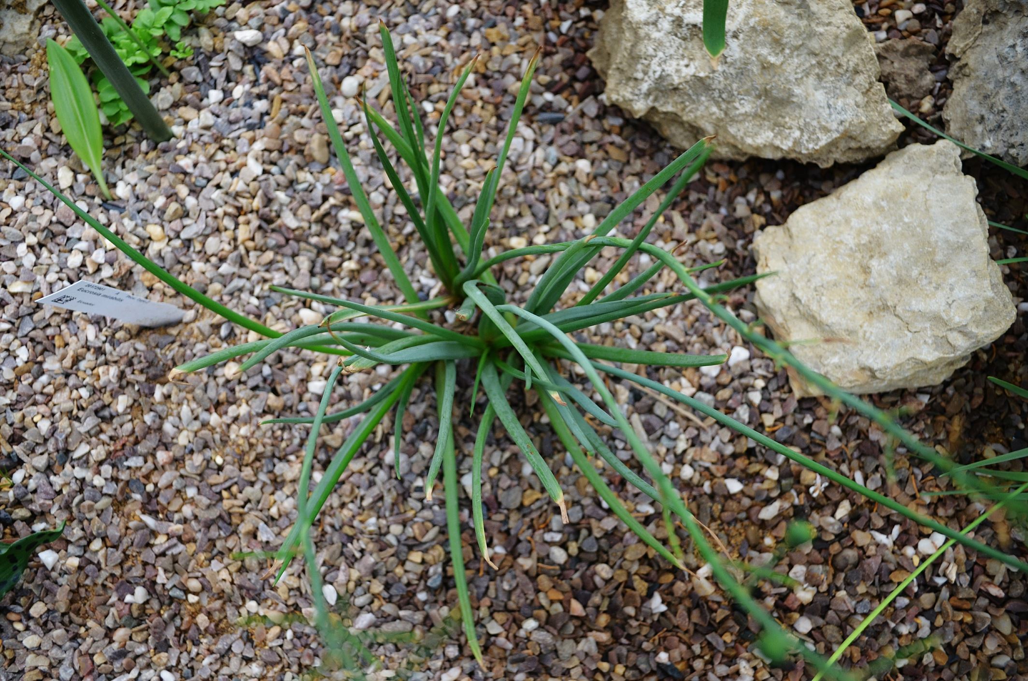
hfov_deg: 53.2
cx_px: 514
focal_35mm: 36
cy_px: 340
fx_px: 1026
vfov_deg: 36.7
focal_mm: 24
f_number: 4
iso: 500
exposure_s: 1/160
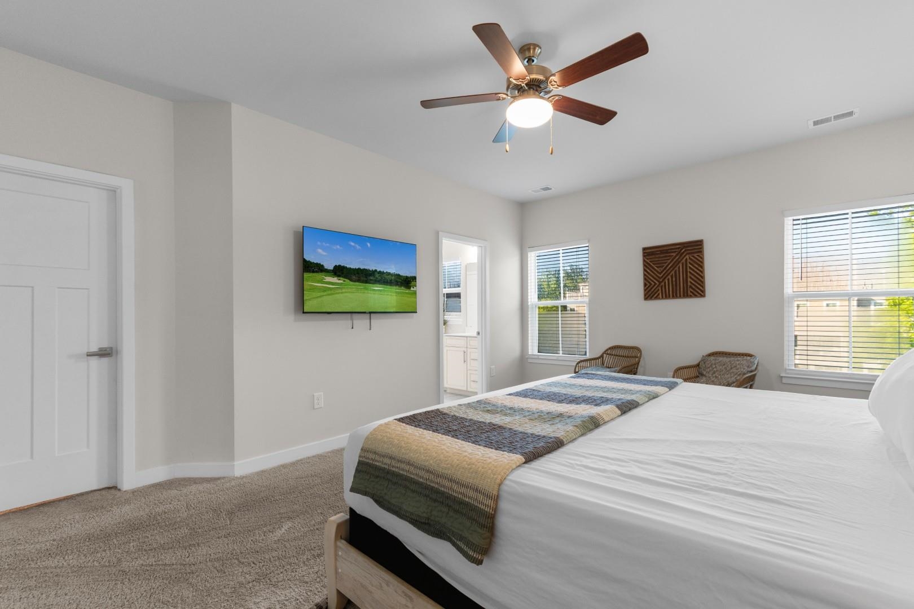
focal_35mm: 15
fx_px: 381
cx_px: 457
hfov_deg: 100.4
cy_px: 304
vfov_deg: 77.3
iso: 100
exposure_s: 1/8
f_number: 4.5
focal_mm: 10
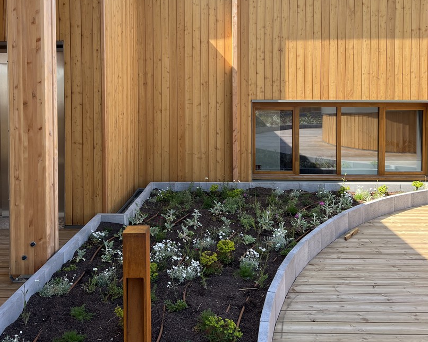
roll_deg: +0.0
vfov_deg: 42.5
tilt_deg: -1.3
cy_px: 101
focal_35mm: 34
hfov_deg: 52.8
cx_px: 215
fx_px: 431
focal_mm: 5.7
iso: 50
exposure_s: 1/1377
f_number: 1.5
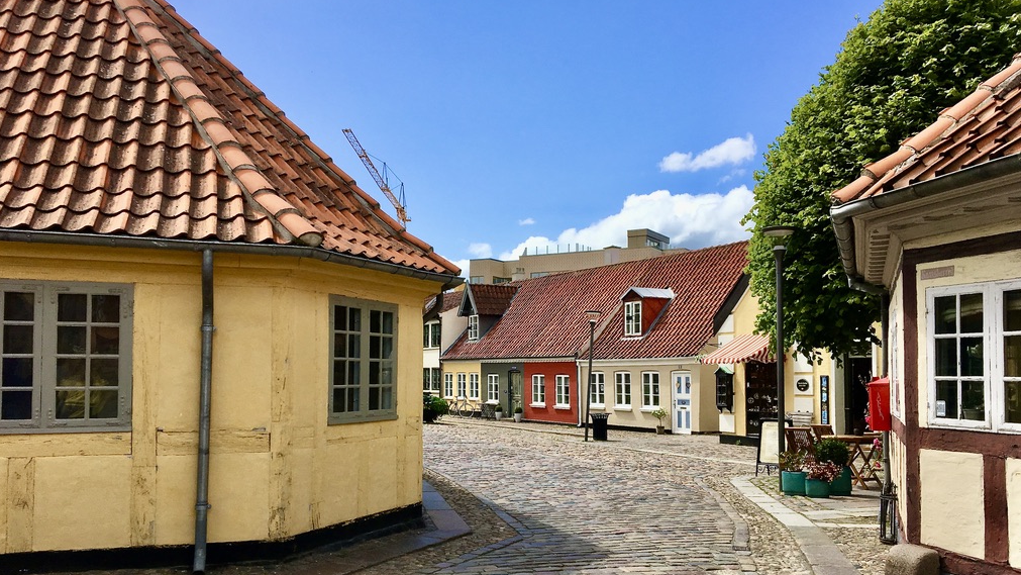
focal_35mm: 32
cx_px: 510
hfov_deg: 61.0
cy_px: 343
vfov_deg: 36.6
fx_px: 866
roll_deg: -0.7
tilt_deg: +2.6
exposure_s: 1/1748
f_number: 2.2
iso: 25
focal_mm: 4.15
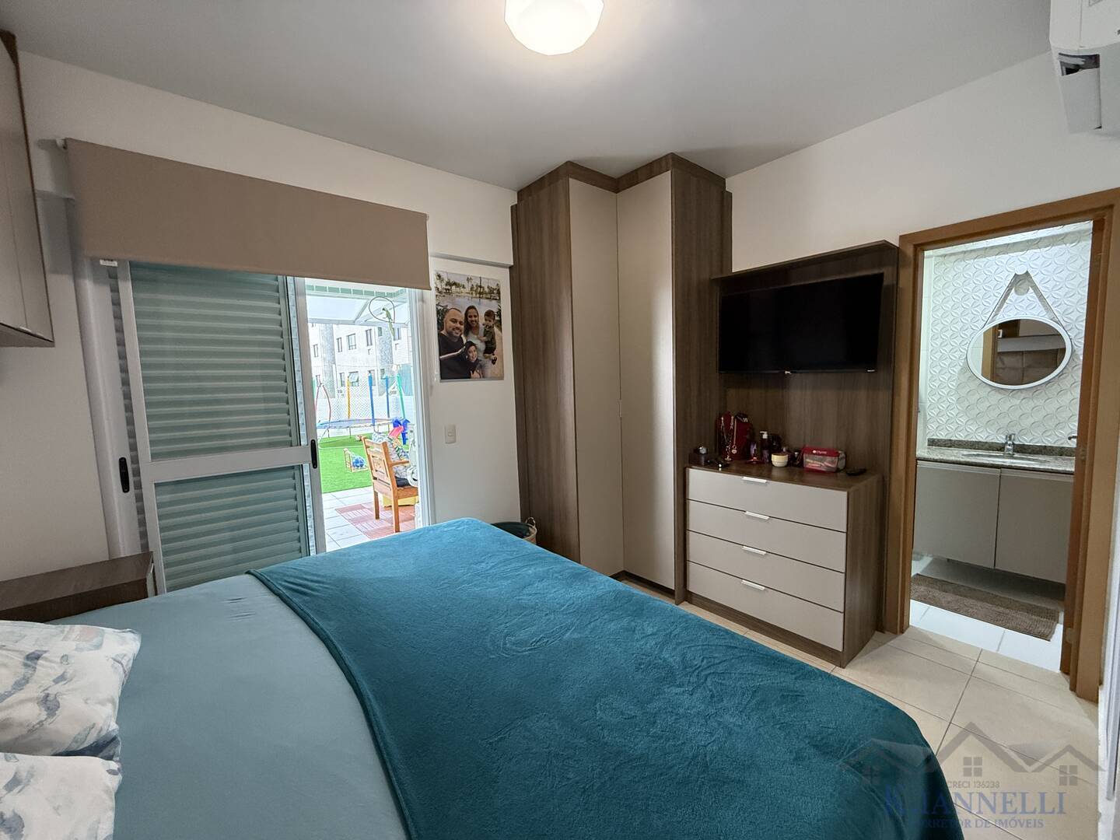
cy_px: 420
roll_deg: +2.1
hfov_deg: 102.1
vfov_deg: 85.7
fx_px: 453
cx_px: 560
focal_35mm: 14
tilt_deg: -5.2
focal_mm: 2.22
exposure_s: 1/120
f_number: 2.2
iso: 500
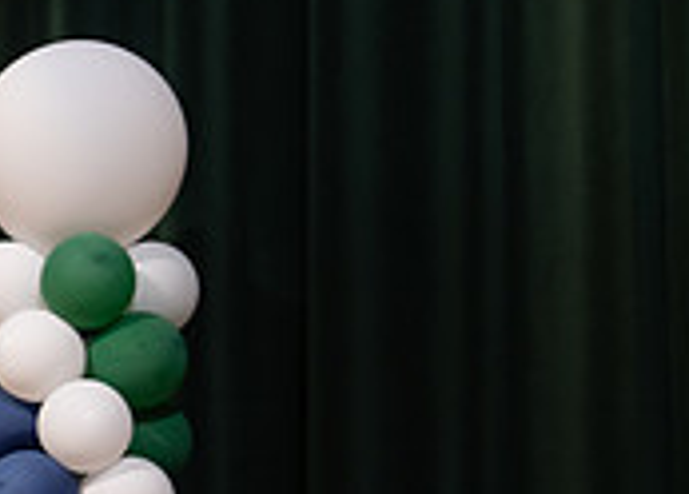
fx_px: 3585
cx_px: -333
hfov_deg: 10.6
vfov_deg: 7.9
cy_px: 450
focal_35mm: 183
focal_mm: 50
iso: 500
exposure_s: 1/320
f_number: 1.2
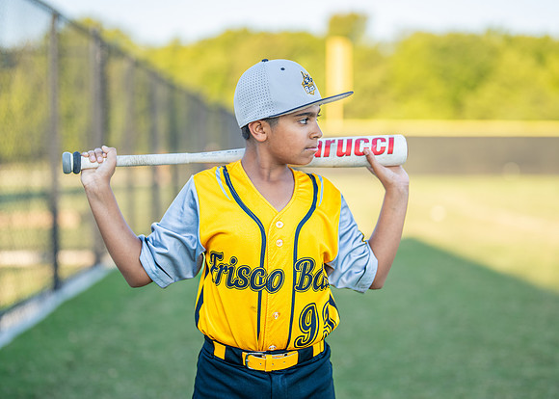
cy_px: 187
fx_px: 1143
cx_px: 287
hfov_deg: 27.5
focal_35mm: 72
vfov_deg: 19.8
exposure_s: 1/1600
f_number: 1.2
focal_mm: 50
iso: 100
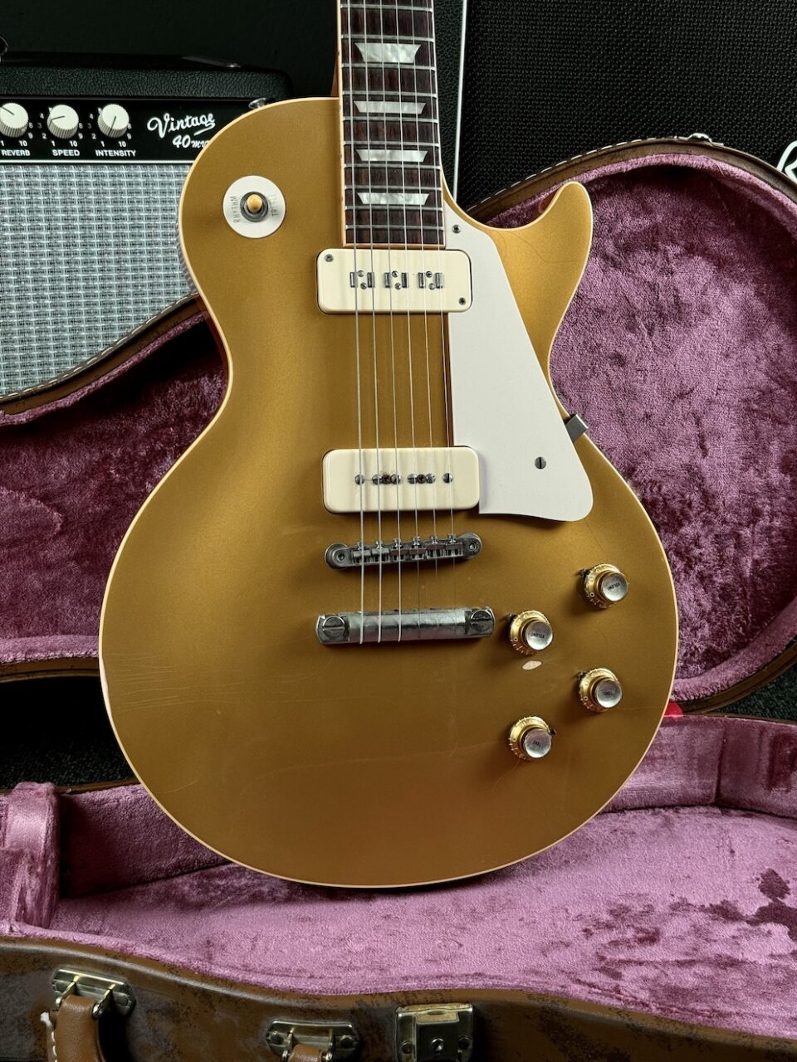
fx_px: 1474
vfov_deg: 39.7
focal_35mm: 48
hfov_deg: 30.3
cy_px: 531
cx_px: 398
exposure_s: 1/121
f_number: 1.78
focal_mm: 6.86
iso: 80
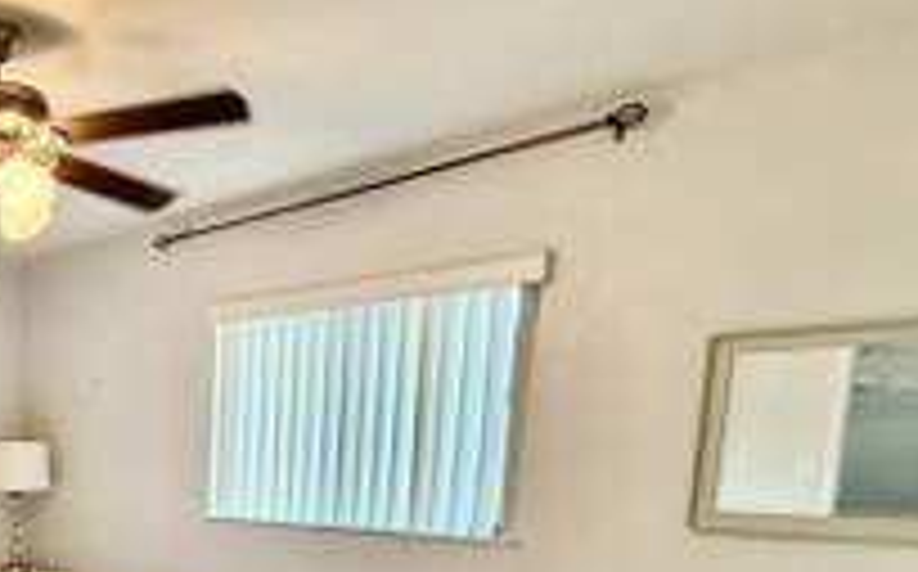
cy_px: 577
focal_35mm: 35
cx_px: 0
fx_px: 875
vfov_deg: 33.1
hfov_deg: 46.4
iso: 250
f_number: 2.2
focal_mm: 2.22
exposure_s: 1/120
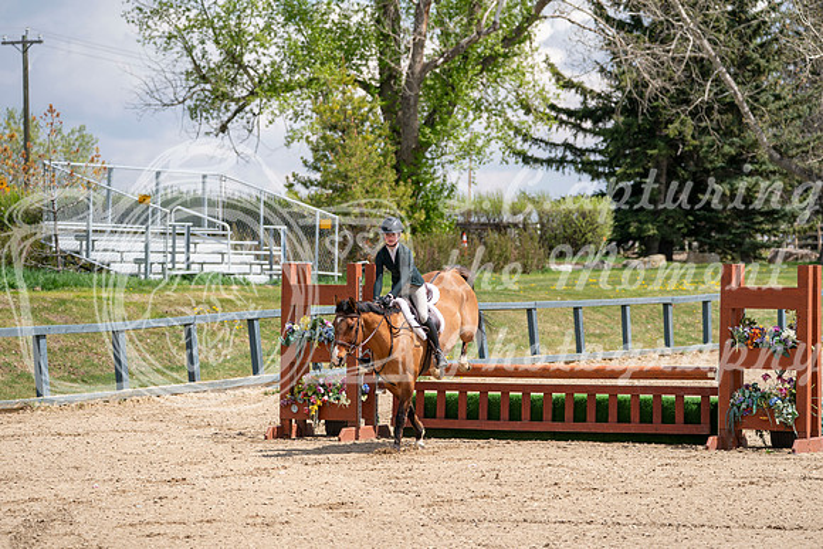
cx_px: 412
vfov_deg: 8.1
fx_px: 3864
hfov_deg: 12.2
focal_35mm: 169
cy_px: 274
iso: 100
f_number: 5.6
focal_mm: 169
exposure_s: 1/500
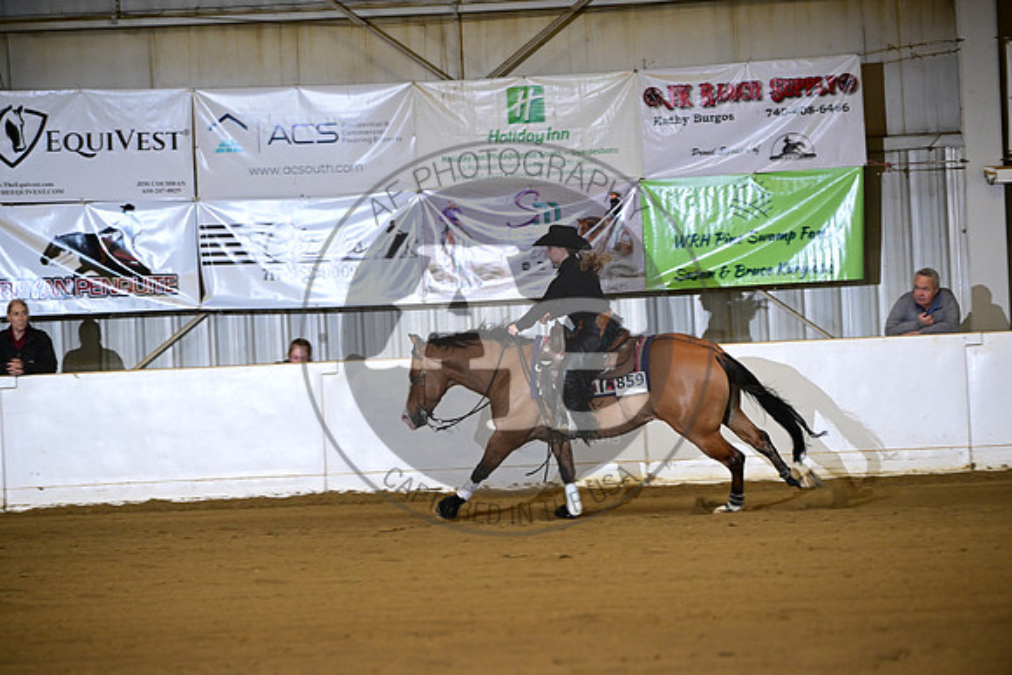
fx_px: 5623
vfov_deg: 6.9
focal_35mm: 200
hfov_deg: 10.3
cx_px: 506
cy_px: 338
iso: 2500
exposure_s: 1/200
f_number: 4
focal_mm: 200
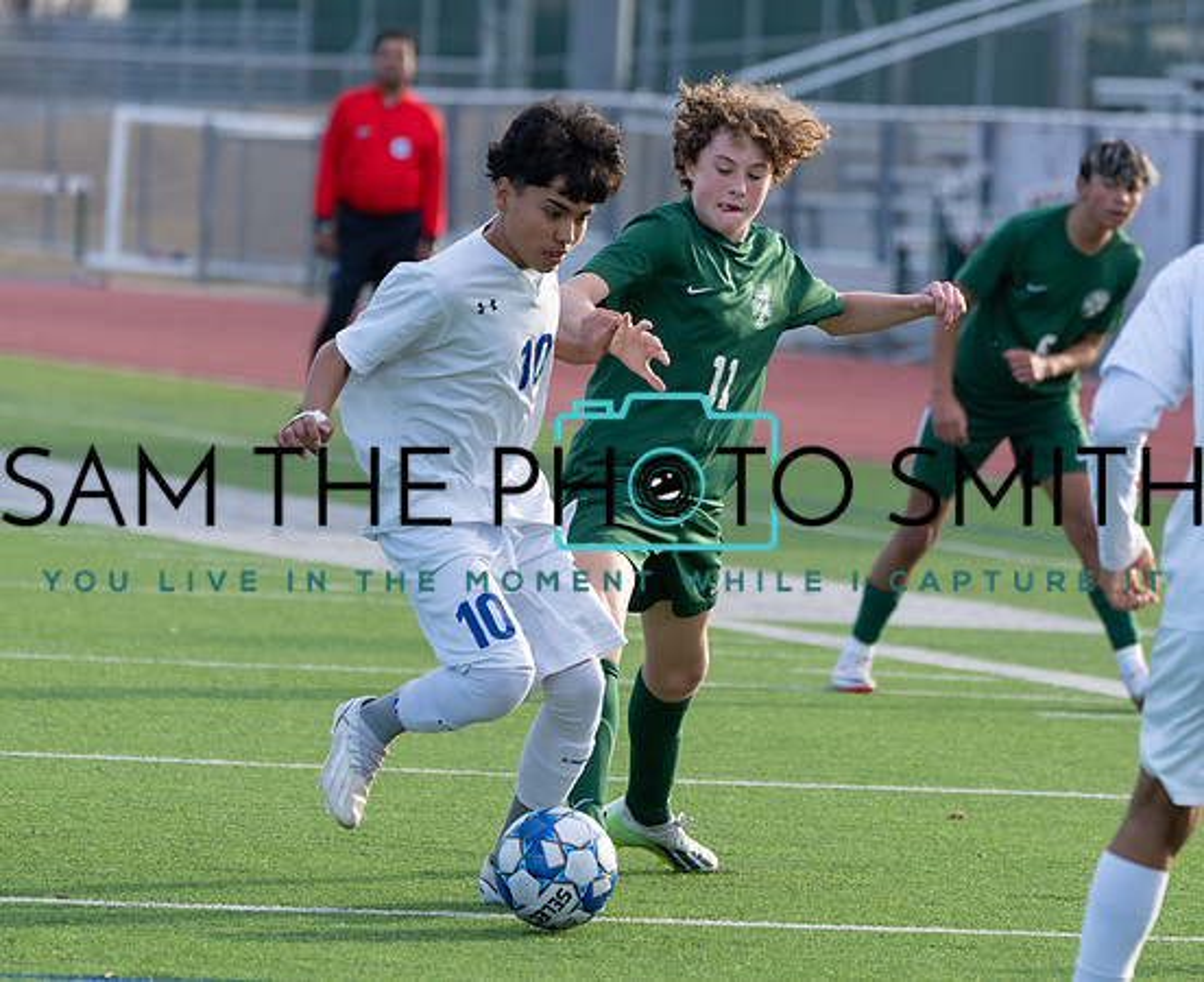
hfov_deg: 5.7
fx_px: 12153
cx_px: 721
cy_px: 454
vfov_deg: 4.6
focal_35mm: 339
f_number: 5.6
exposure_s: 1/1250
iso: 640
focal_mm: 244
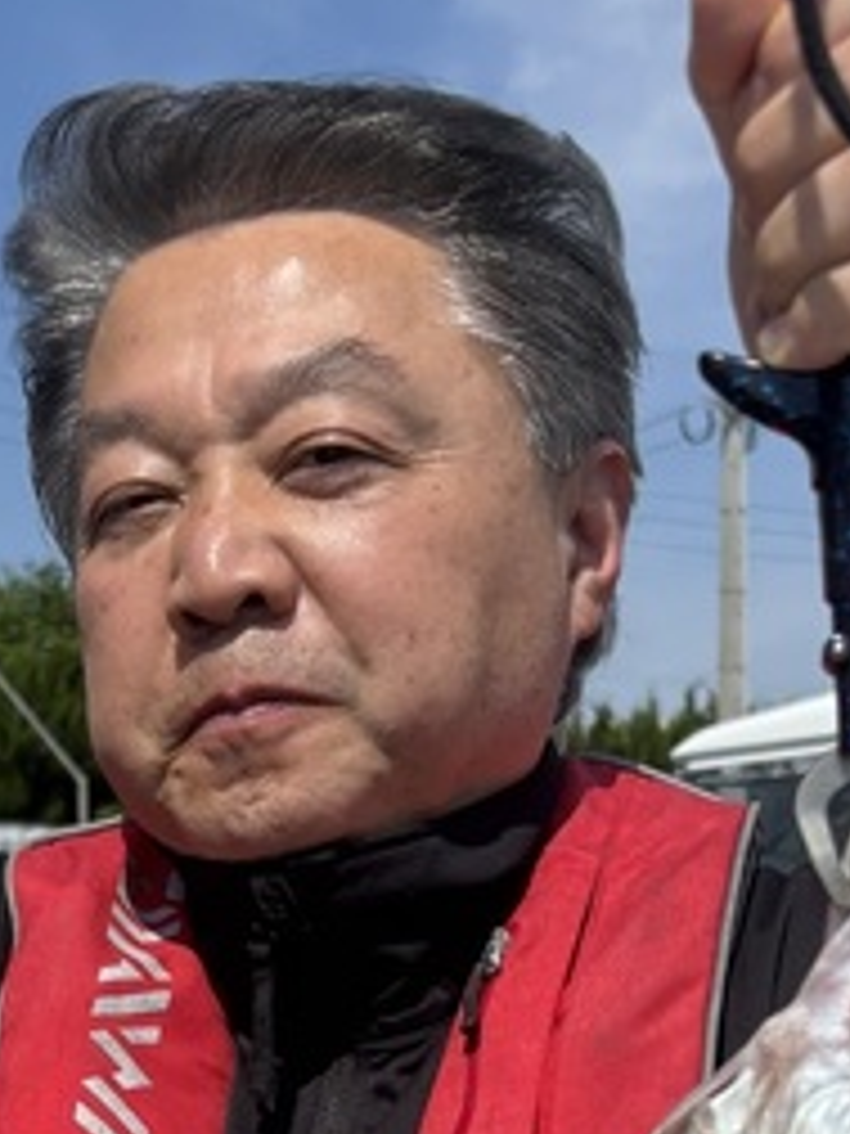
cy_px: 1314
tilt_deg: -4.4
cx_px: 306
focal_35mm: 88
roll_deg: -0.3
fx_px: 2881
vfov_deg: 20.9
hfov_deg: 16.8
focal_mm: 5.96
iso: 50
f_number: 1.6
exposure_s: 1/4425
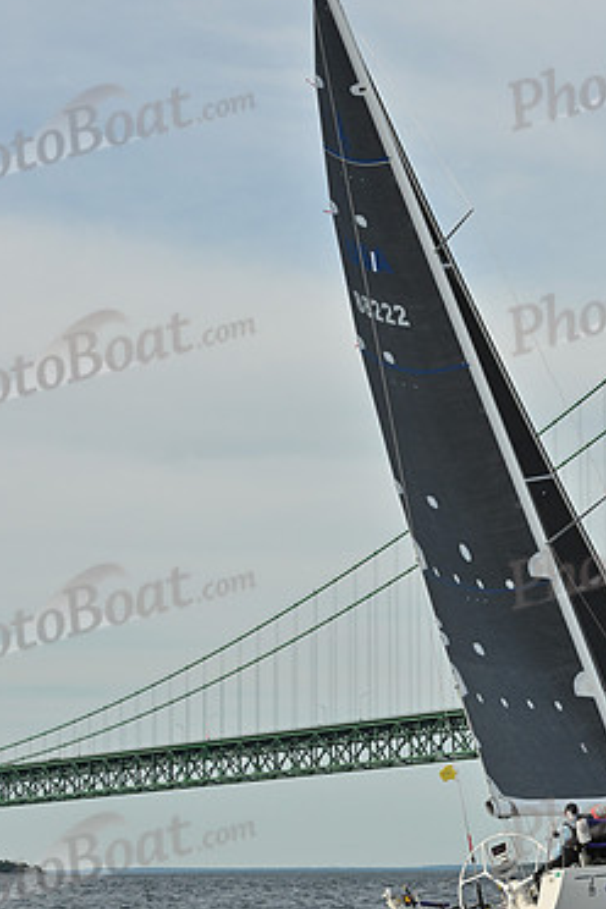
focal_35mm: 117
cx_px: 382
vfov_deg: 17.5
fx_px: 2954
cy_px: 454
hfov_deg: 11.7
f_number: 9
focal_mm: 75
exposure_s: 1/1000
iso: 320
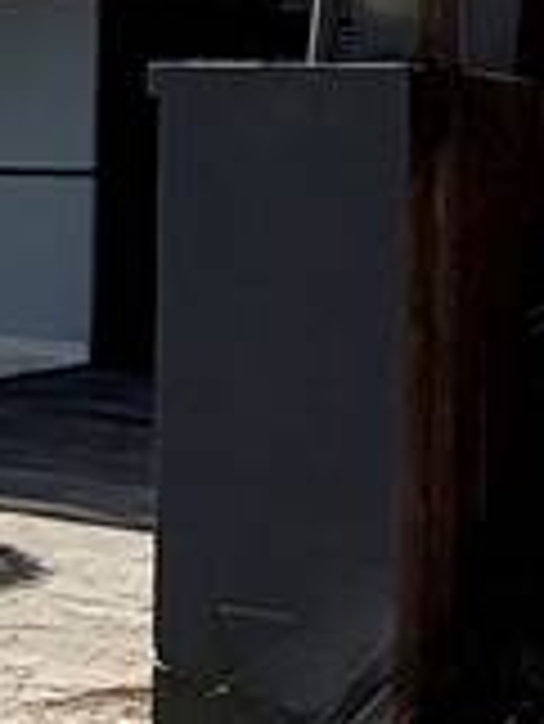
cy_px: 180
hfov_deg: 13.4
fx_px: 1967
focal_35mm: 94
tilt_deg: -1.1
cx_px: -571
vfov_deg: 20.7
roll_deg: -1.9
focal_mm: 2.22
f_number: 2.2
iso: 80
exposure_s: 1/3891
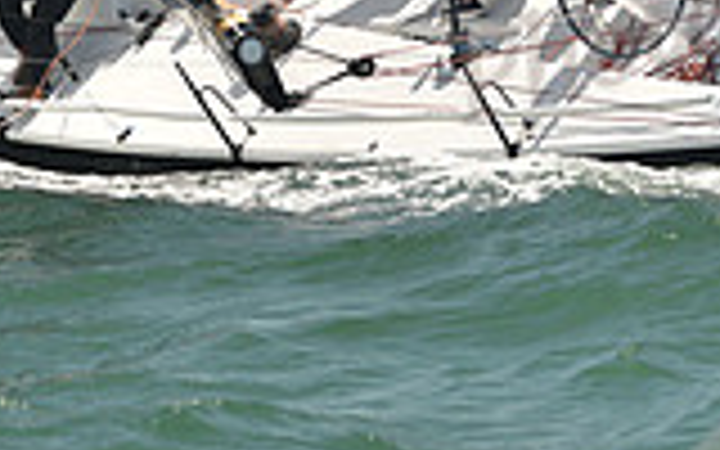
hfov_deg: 8.1
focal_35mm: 258
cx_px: 225
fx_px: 5063
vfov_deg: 5.1
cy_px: -164
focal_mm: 70
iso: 250
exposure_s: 1/800
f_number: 4
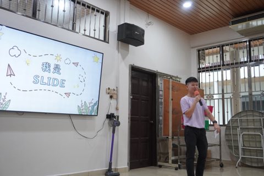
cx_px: 132
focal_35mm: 36
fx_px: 264
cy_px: 88
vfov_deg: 36.9
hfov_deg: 53.1
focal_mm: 24
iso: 2000
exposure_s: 1/160
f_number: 4.5
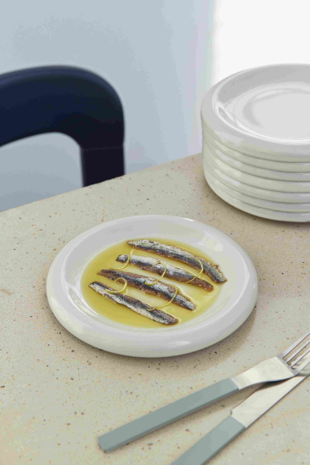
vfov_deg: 28.8
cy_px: 232
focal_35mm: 70
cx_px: 155
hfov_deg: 19.5
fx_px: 904
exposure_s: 1/320
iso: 320
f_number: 7.1
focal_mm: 70
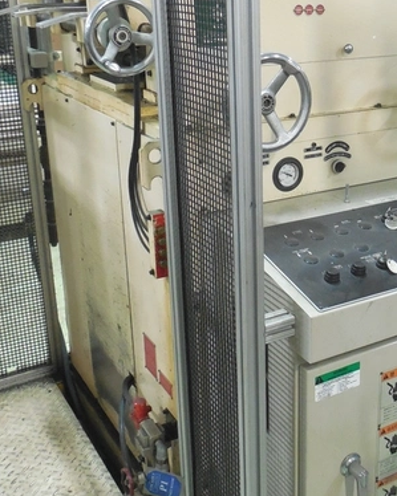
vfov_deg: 37.9
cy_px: 204
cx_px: 314
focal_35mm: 49
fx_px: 720
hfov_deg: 30.1
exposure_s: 1/10
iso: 400
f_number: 3.3
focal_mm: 4.5
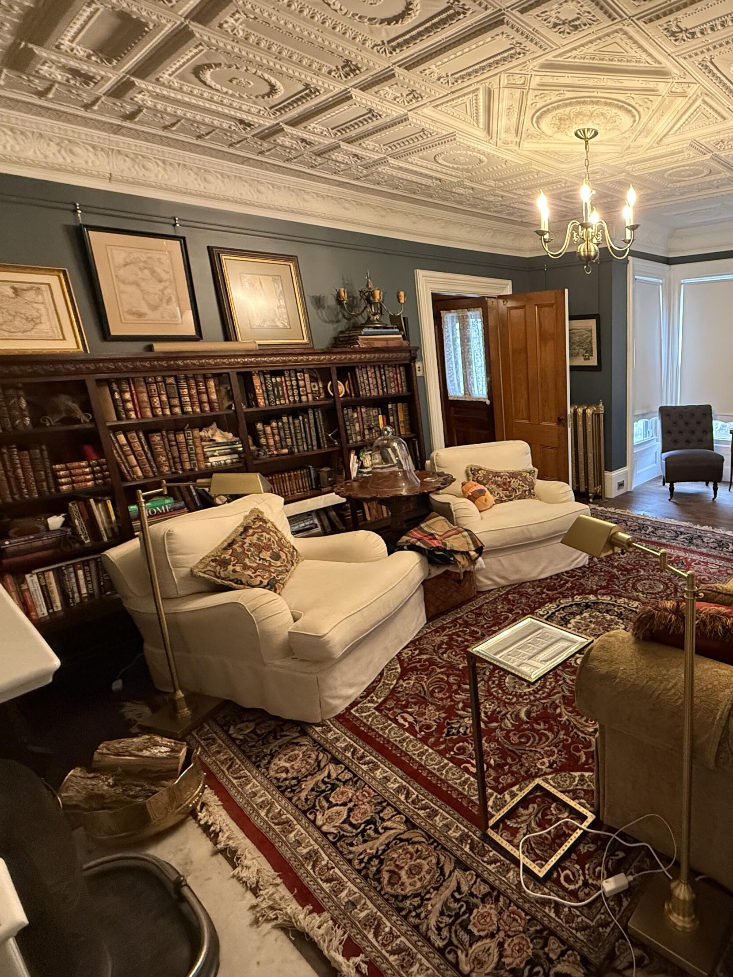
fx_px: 536
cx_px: 584
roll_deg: +1.6
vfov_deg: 84.7
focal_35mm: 19
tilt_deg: -14.2
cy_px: 489
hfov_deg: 62.9
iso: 640
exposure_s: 1/60
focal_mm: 2.22
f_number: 2.2
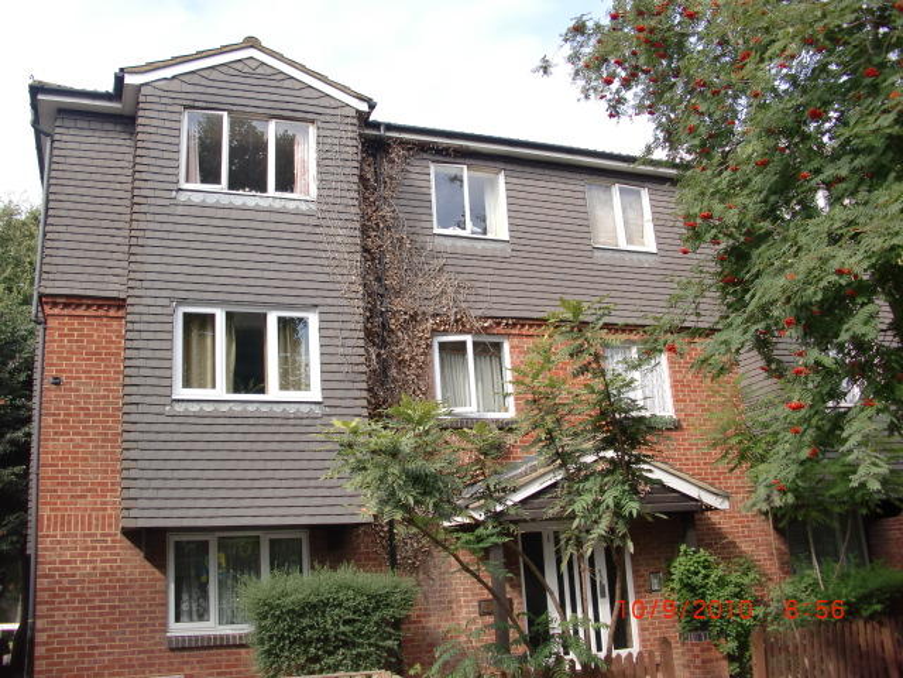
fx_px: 939
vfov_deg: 39.7
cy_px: 339
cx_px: 452
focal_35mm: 36
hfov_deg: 51.4
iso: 64
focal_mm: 6.3
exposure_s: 1/400
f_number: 2.8
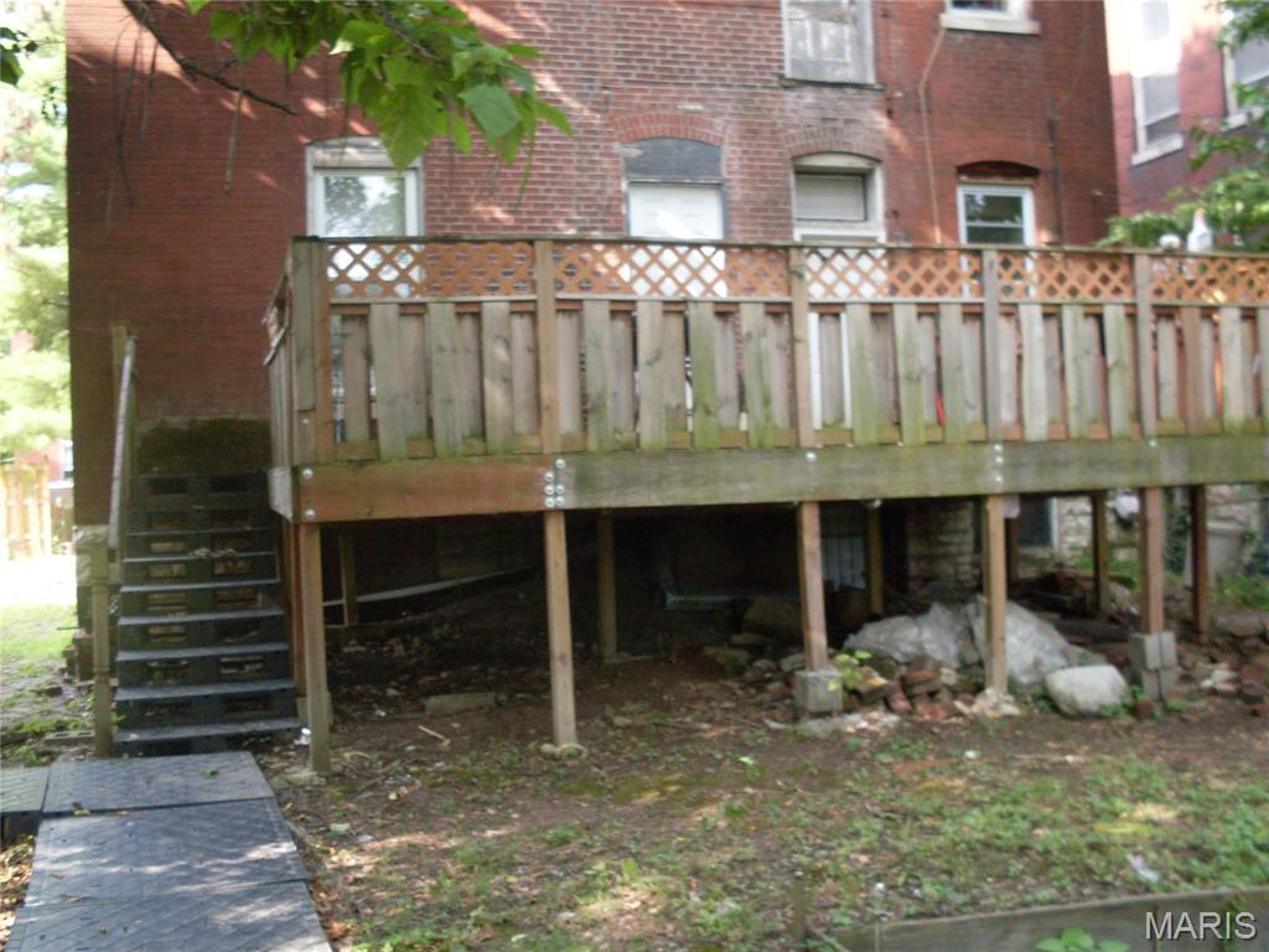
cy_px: 476
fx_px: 1393
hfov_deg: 49.0
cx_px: 634
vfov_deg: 37.7
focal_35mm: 38
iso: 100
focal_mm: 6.3
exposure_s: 1/90
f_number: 2.8
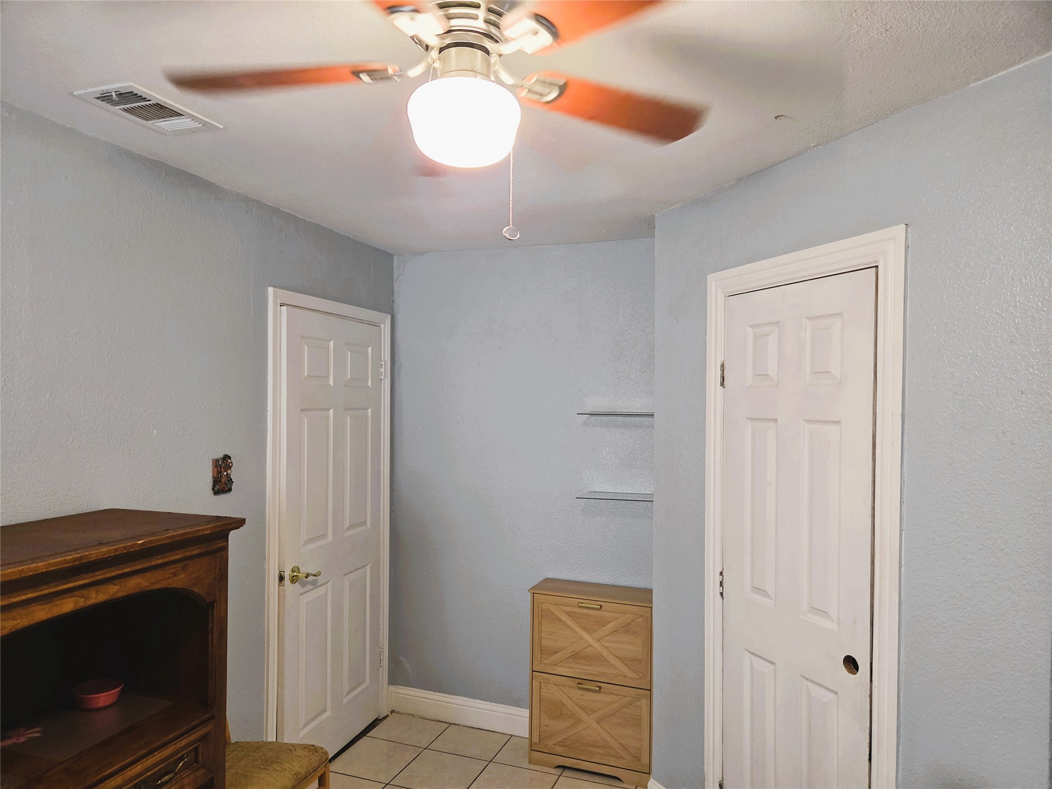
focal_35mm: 23
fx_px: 699
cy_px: 394
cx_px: 526
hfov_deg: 73.9
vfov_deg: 58.9
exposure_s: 1/120
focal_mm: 5.4
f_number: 1.8
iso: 400
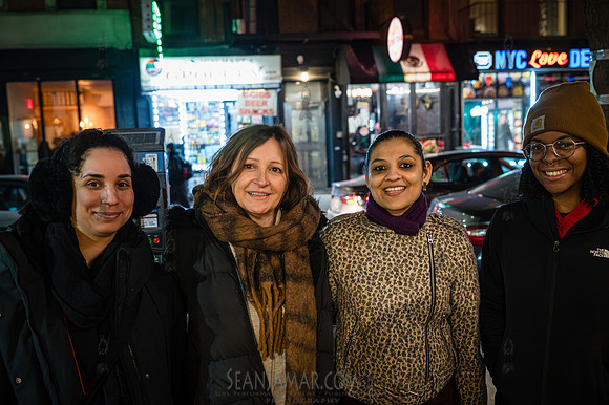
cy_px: 202
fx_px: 592
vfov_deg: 37.8
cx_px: 304
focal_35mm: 35
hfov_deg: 54.5
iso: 12800
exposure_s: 1/400
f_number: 3.5
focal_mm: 35
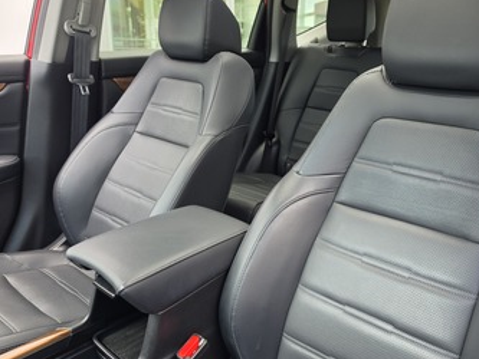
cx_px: 291
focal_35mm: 29
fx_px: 401
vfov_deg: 48.2
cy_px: 172
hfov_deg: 61.0
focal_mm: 6.5
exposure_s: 1/180
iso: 50
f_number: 1.4
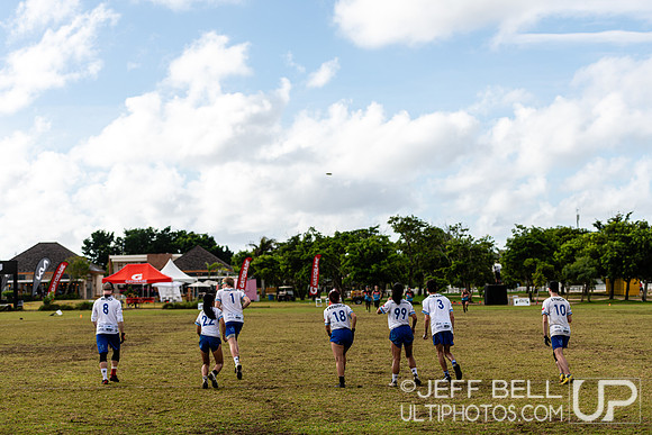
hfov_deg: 27.0
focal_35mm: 75
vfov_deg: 18.2
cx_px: 326
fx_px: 1359
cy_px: 218
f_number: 3.2
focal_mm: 75
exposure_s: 1/1000
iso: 64
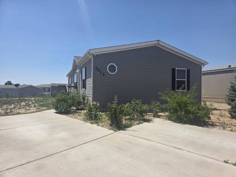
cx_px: 118
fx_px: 157
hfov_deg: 73.9
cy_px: 88
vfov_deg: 58.9
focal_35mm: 23
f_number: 1.7
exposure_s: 1/7944
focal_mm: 6.3
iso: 80
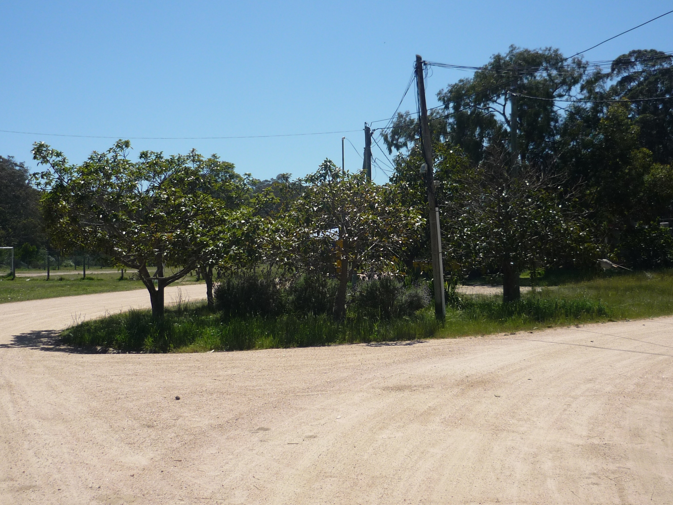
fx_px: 797
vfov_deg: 35.1
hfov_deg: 45.7
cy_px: 231
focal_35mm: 41
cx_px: 361
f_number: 8
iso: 100
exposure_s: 1/250
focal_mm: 5.5
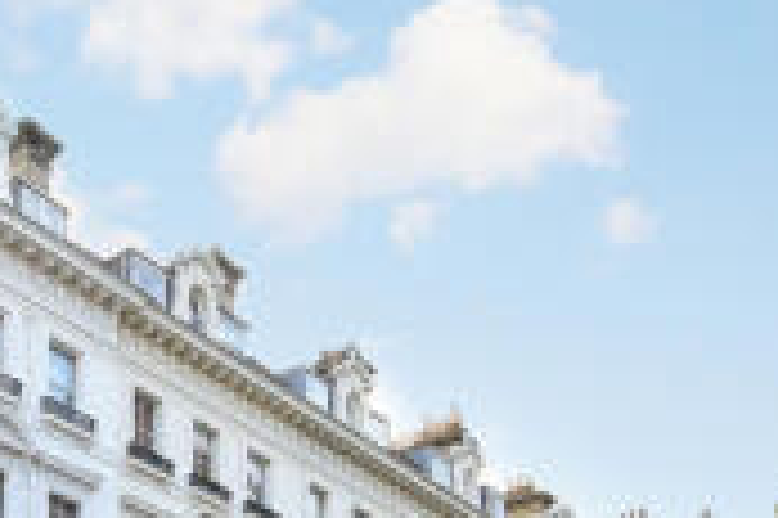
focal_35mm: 45
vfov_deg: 27.3
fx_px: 980
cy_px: 561
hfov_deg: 40.8
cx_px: 117
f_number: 8
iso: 100
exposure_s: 1/25
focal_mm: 11
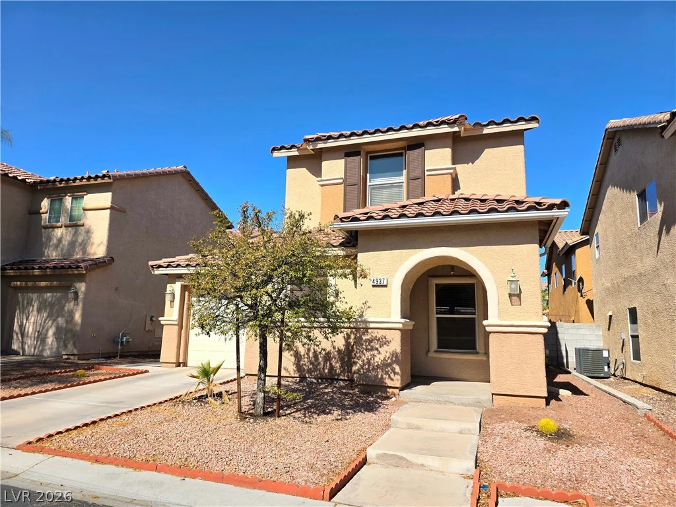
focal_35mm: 23
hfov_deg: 73.9
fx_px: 449
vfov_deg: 58.9
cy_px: 254
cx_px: 338
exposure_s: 1/10000
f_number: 1.7
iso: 80
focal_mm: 6.3
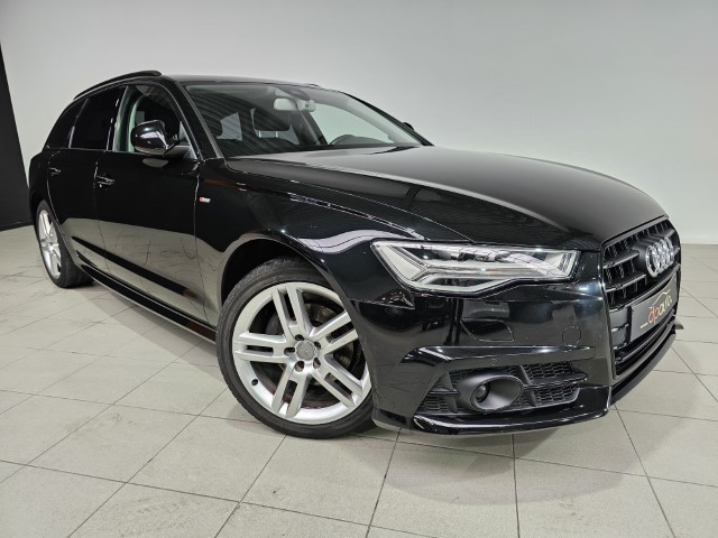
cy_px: 269
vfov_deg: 58.9
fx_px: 477
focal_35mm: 23
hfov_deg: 73.9
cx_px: 359
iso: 160
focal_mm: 6.3
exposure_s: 1/180
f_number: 1.7
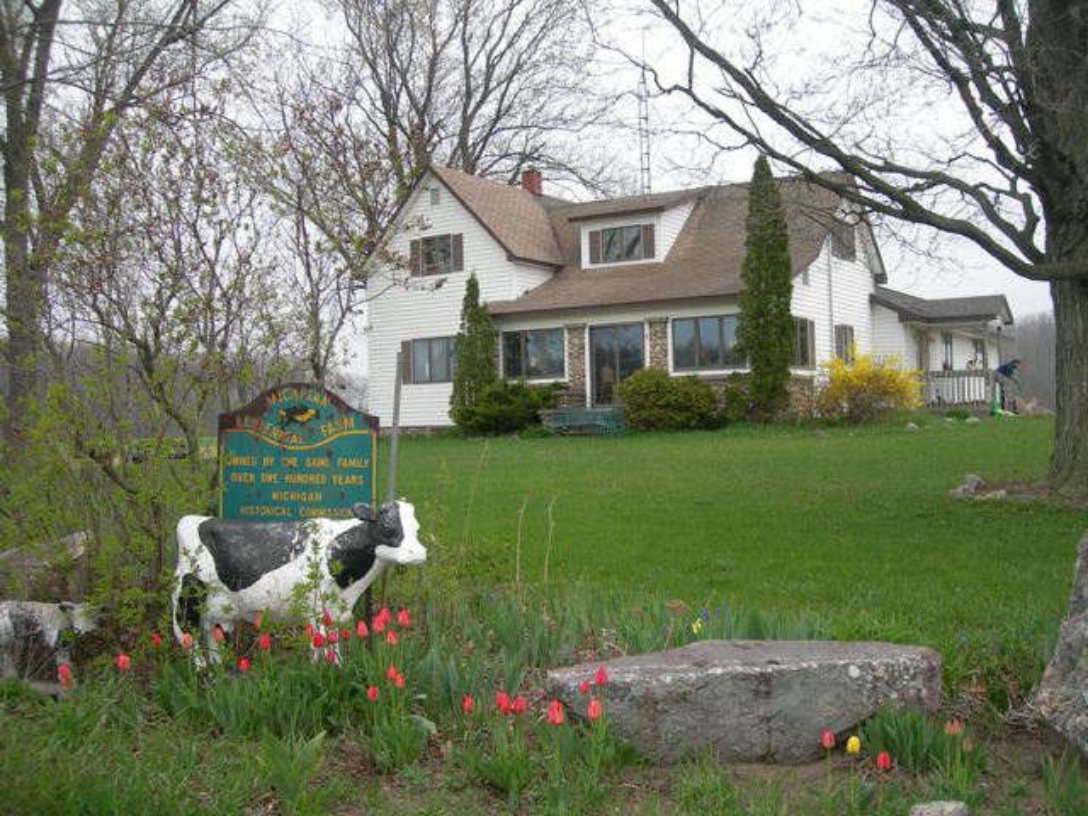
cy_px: 408
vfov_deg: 37.7
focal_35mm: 38
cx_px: 544
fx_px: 1194
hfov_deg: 49.0
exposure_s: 1/77.3
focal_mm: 7.8
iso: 50
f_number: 2.8
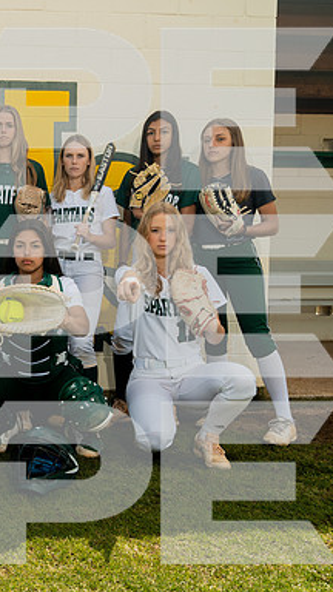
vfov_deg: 52.8
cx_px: -49
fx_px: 597
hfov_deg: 27.9
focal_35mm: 38
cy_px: 297
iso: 250
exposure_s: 1/250
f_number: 4.5
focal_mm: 24
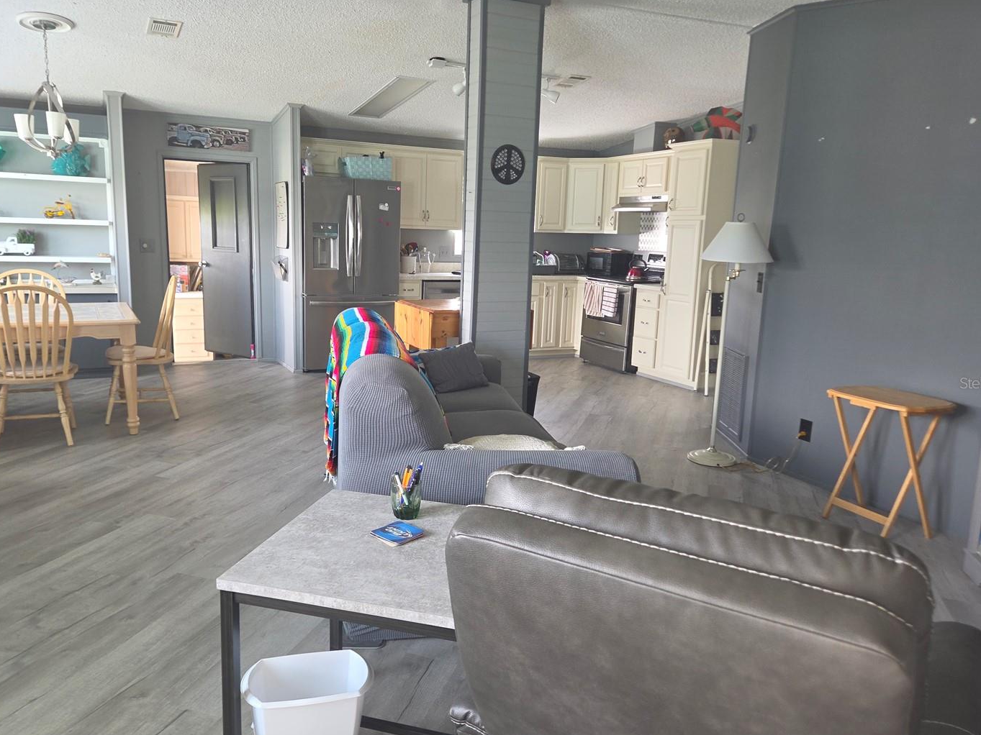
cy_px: 383
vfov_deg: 51.3
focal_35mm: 27
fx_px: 765
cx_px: 452
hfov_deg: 65.2
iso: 100
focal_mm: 5.4
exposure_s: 1/24
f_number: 1.8
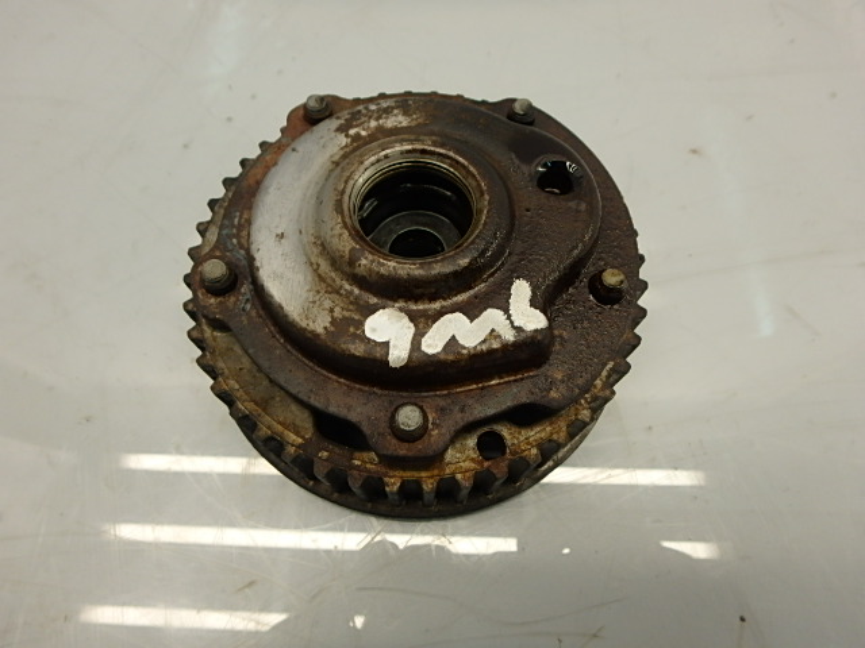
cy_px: 324
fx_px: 525
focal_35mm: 21
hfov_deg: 79.0
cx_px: 432
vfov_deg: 63.4
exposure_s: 1/60
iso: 125
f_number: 3.5
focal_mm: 3.7
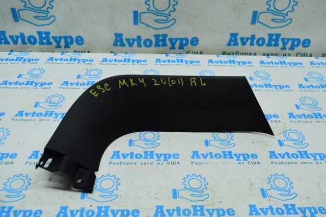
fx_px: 326
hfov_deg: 53.2
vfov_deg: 36.8
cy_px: 108
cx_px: 163
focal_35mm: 36
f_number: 6.3
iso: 6400
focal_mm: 24
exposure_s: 1/640
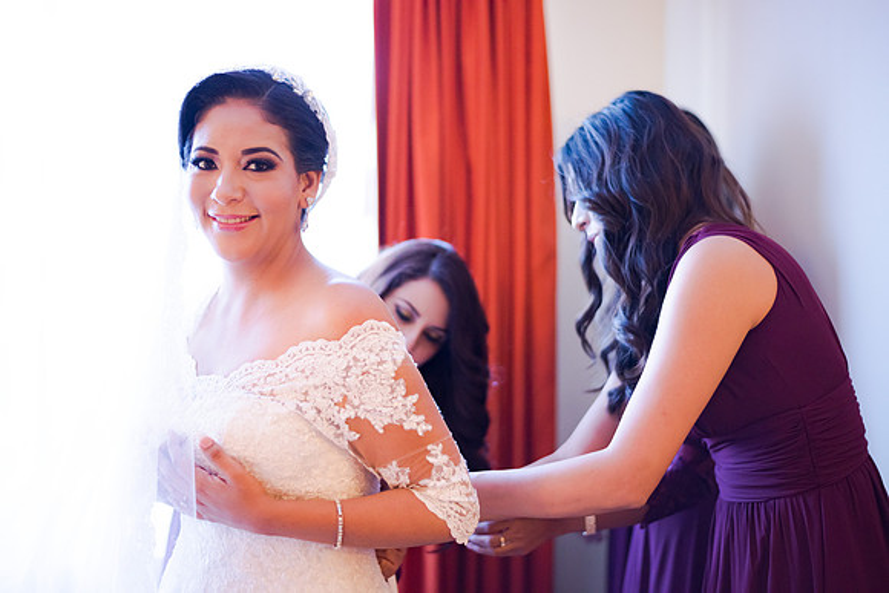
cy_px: 296
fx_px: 1235
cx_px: 444
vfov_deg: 27.0
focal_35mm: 50
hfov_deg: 39.6
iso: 1600
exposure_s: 1/320
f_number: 1.8
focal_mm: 50
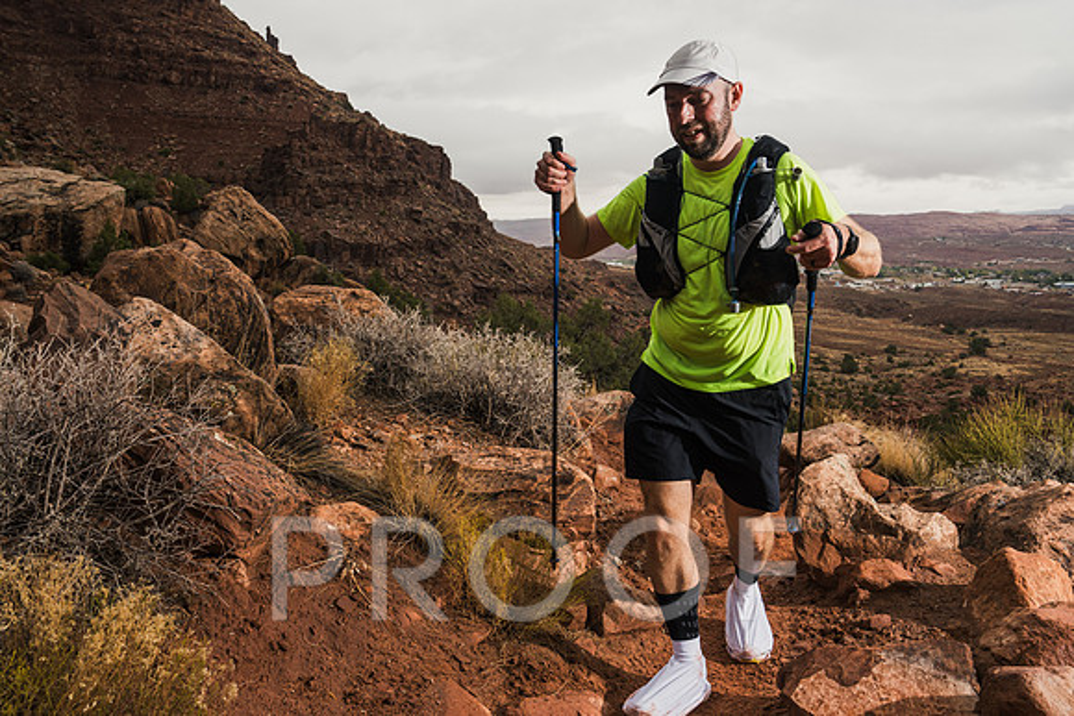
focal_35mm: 24
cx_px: 537
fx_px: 727
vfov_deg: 52.5
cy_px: 358
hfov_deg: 72.9
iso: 200
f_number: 6.3
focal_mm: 24
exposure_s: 1/250
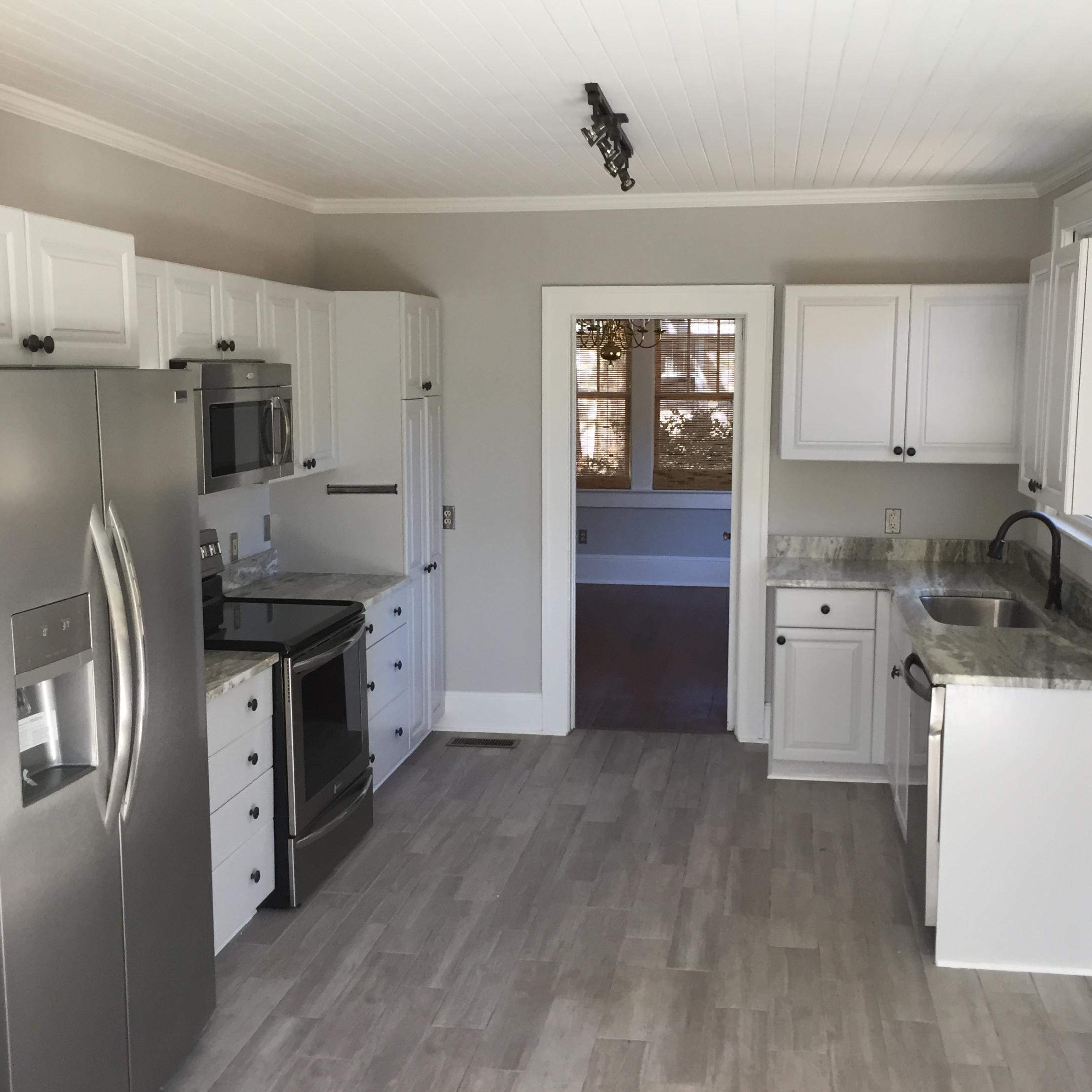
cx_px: 604
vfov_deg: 47.2
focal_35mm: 35
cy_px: 540
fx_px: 1249
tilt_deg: -9.5
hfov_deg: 47.1
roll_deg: +1.2
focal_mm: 4.15
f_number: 2.2
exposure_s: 1/30
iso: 32
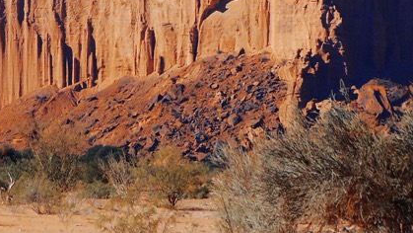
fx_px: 3626
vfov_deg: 3.7
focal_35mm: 331
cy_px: 72
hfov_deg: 6.5
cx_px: 98
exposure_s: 1/1000
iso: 80
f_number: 3.2
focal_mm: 26.4
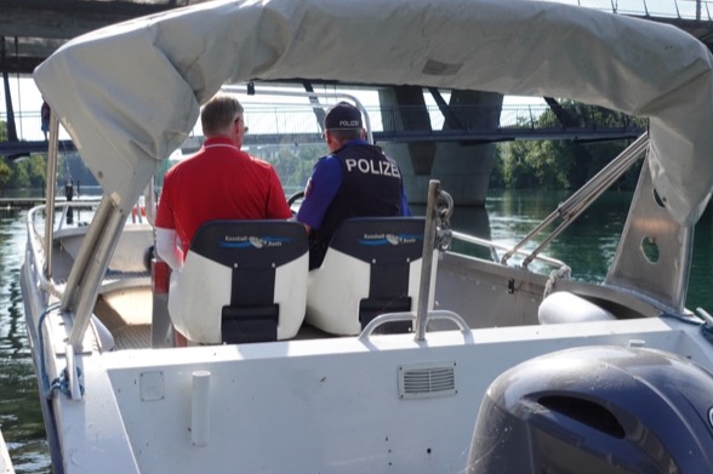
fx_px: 950
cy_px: 235
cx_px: 354
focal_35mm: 48
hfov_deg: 41.1
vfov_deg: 28.0
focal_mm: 17.59
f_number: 4
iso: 800
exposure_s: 1/500
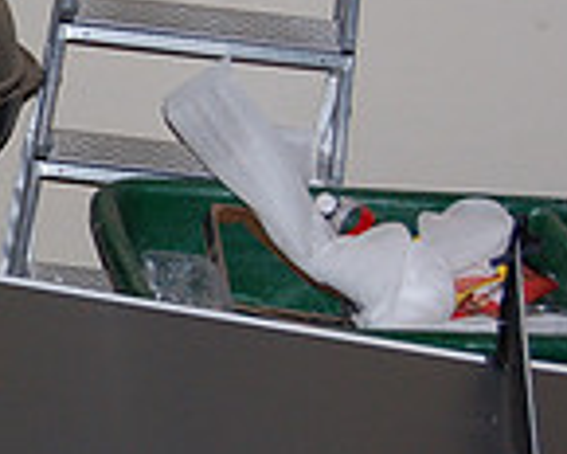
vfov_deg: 8.6
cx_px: -309
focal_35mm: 180
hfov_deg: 10.3
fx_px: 3021
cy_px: 227
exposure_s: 1/60
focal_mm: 32
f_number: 4.5
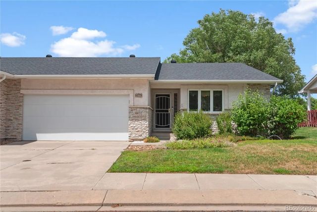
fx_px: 264
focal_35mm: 30
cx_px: 158
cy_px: 106
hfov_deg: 61.9
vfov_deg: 43.7
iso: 200
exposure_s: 1/1600
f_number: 4.5
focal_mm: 20
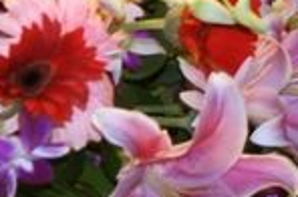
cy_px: -57
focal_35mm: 366
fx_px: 3021
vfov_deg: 3.7
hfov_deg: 5.5
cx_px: -368
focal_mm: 45
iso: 1000
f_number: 5.6
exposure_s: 1/125
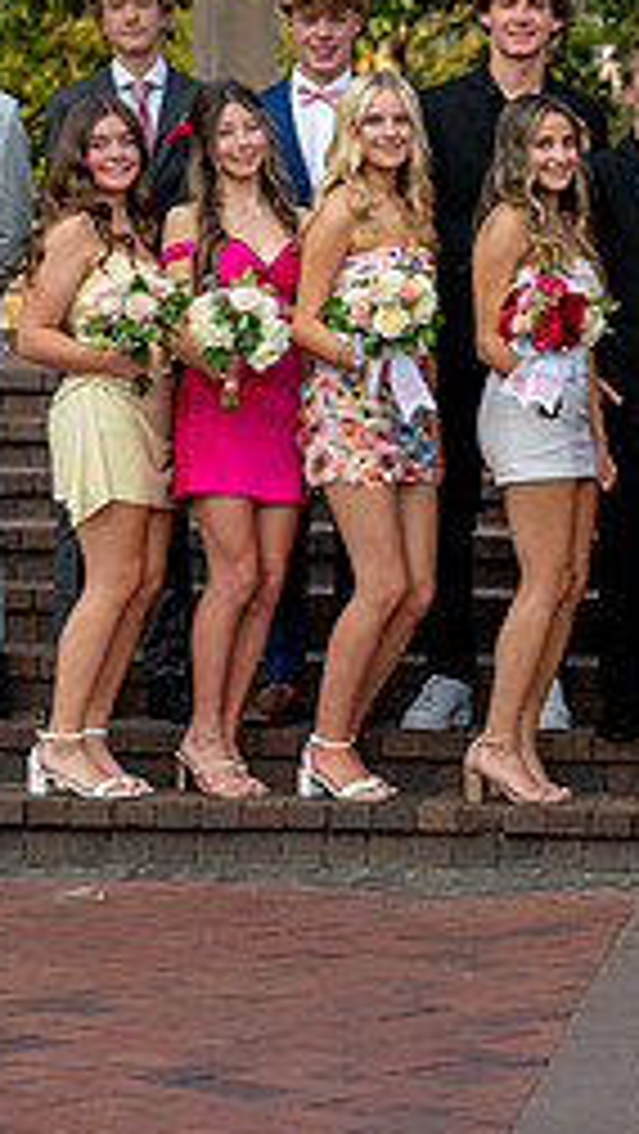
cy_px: 367
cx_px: 1053
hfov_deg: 8.0
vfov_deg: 14.6
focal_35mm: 147
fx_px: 4422
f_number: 2.2
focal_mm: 50
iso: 200
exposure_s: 1/1250
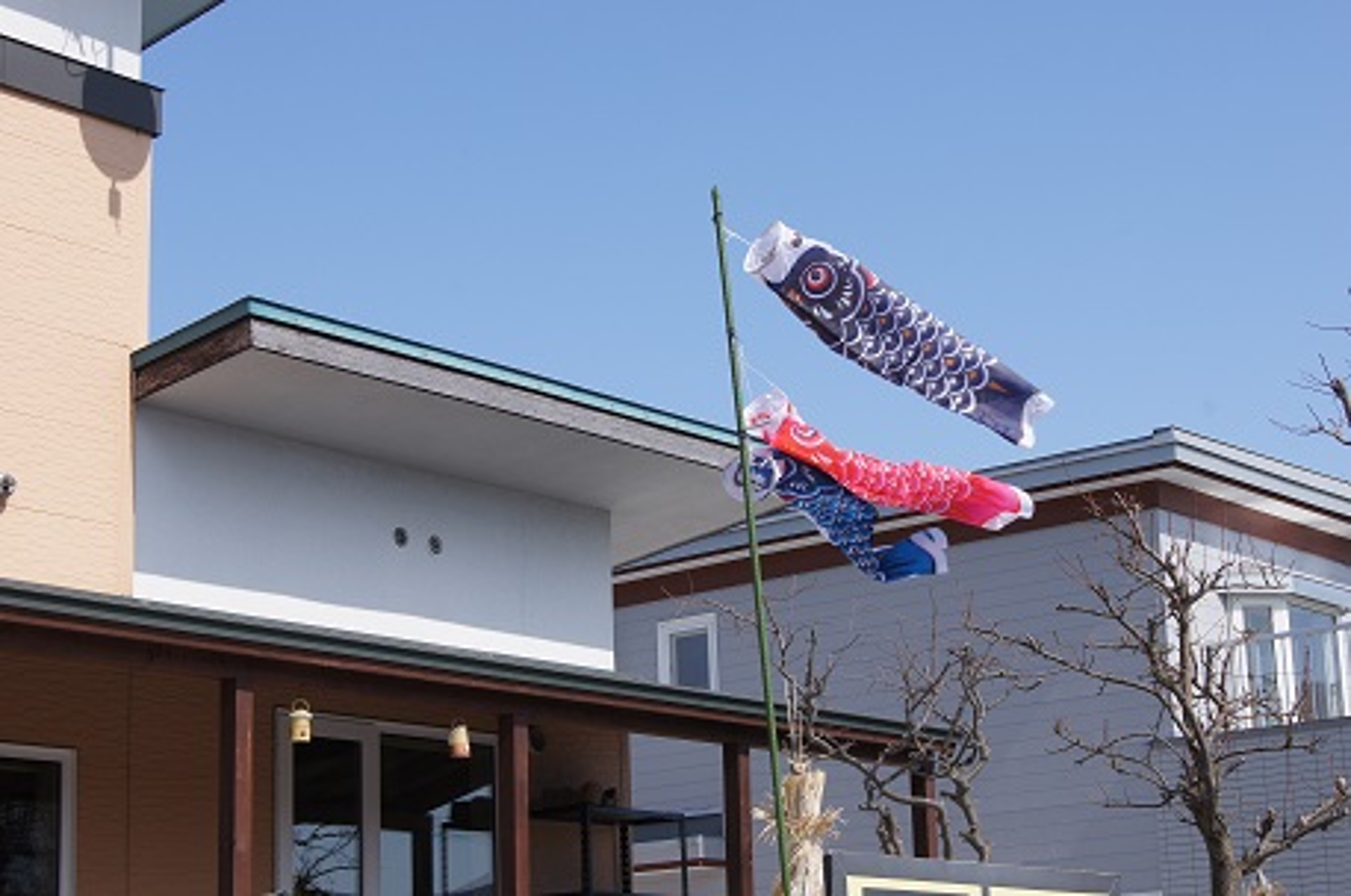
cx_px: 676
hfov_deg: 29.9
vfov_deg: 20.1
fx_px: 2530
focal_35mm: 68
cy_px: 448
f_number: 11
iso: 100
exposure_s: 1/160
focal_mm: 45
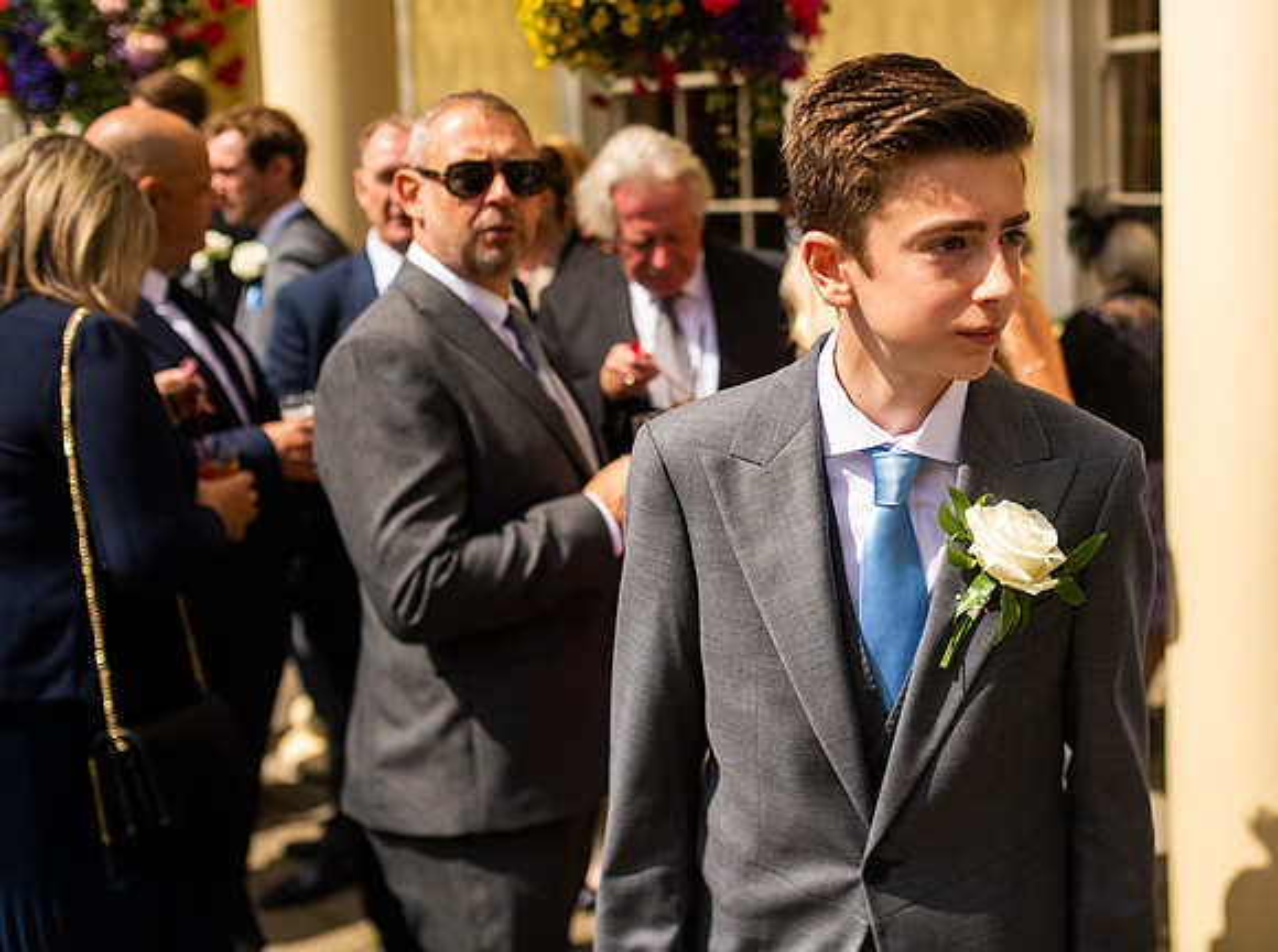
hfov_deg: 40.0
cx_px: 888
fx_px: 1725
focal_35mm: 47
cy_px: 361
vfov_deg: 30.7
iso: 125
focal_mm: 35
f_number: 2.5
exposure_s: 1/6400
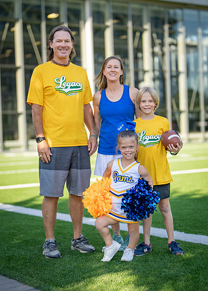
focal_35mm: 77
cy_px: 149
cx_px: 105
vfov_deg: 25.9
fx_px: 635
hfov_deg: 18.6
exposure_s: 1/3200
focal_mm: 50
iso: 100
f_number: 1.2
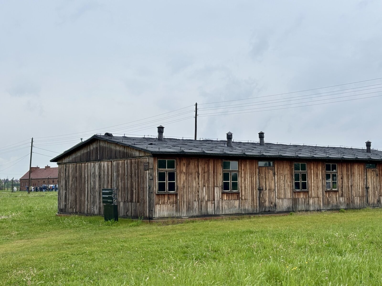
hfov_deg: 36.8
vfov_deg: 28.0
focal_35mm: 52
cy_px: 143
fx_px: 574
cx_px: 191
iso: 32
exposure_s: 1/799
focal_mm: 5.96
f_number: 1.6
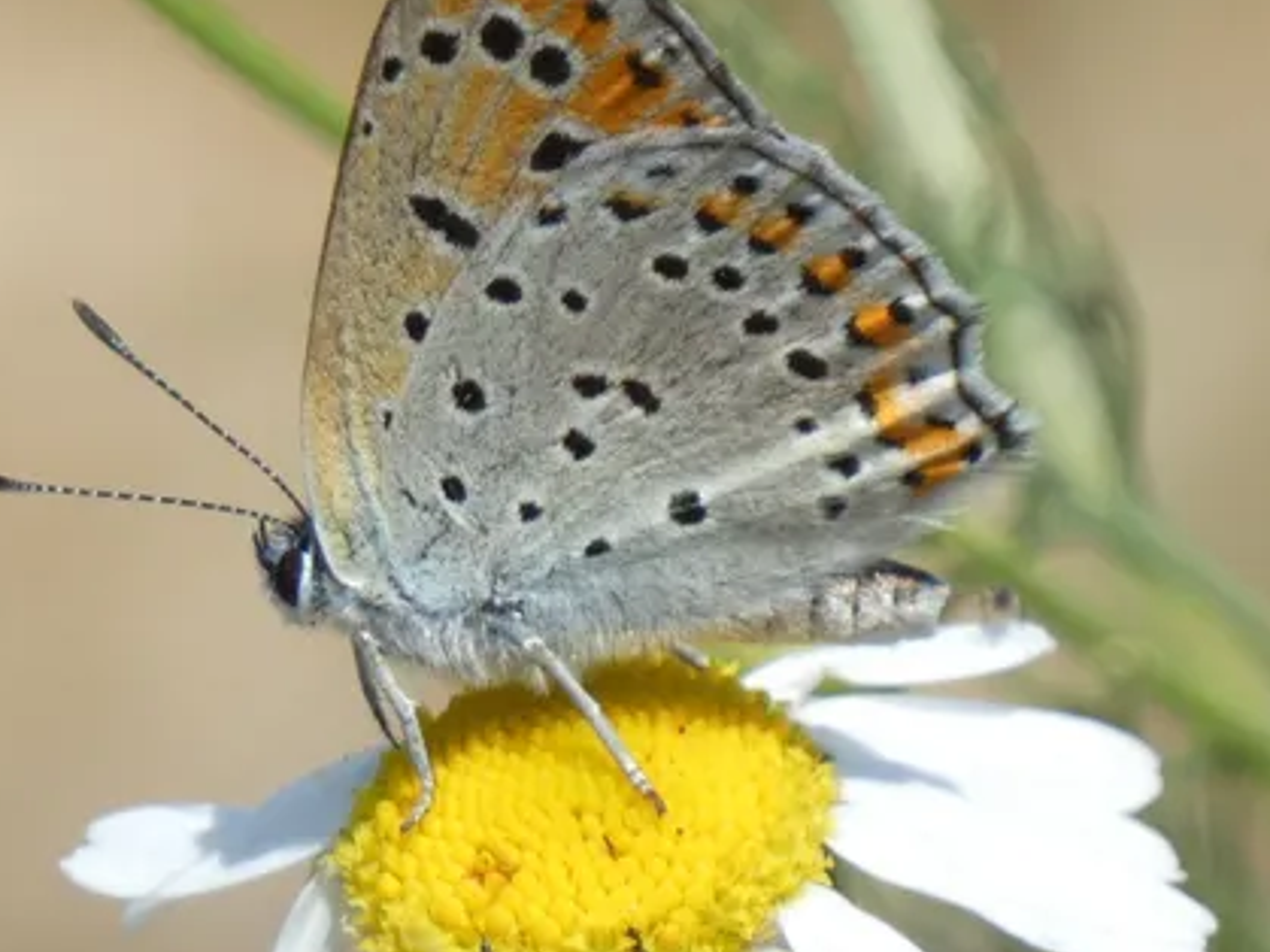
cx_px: 594
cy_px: 473
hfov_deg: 2.5
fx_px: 28865
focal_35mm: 787
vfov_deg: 1.9
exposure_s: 1/400
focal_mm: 92.3
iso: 80
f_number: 5.6
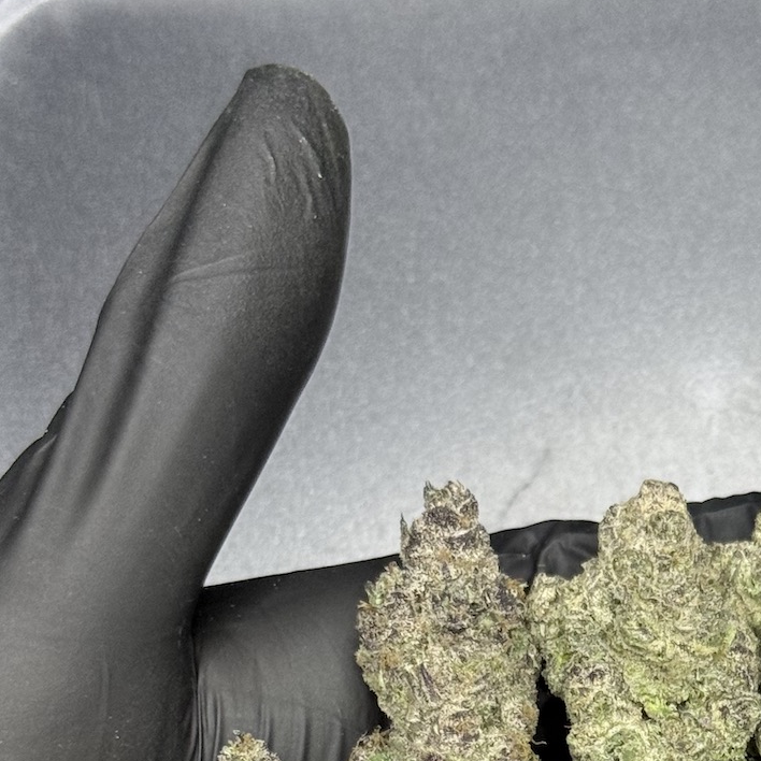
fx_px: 2860
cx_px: 714
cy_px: 948
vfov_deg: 14.6
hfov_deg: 15.0
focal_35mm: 115
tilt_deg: -78.5
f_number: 1.78
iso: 100
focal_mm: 6.76
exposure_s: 1/50
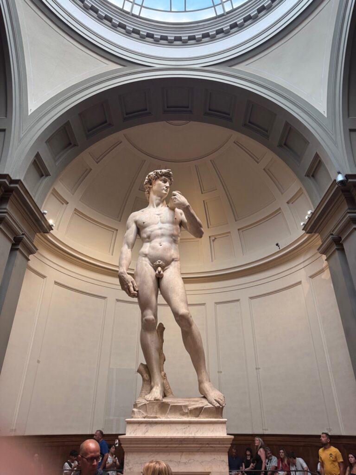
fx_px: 329
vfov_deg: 71.6
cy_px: 238
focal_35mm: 24
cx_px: 178
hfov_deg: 56.8
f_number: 1.78
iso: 200
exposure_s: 1/121
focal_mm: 6.76
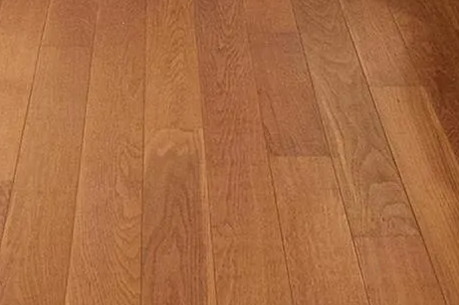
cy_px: -485
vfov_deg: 11.0
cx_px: 201
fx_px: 1274
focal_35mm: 100
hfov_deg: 20.4
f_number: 9
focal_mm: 10
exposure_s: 1/30
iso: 320
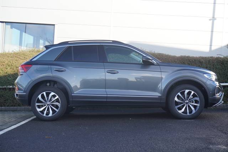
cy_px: 76
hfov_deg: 42.3
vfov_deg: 28.9
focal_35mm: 46
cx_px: 114
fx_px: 294
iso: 100
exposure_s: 1/60
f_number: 5.6
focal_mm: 31
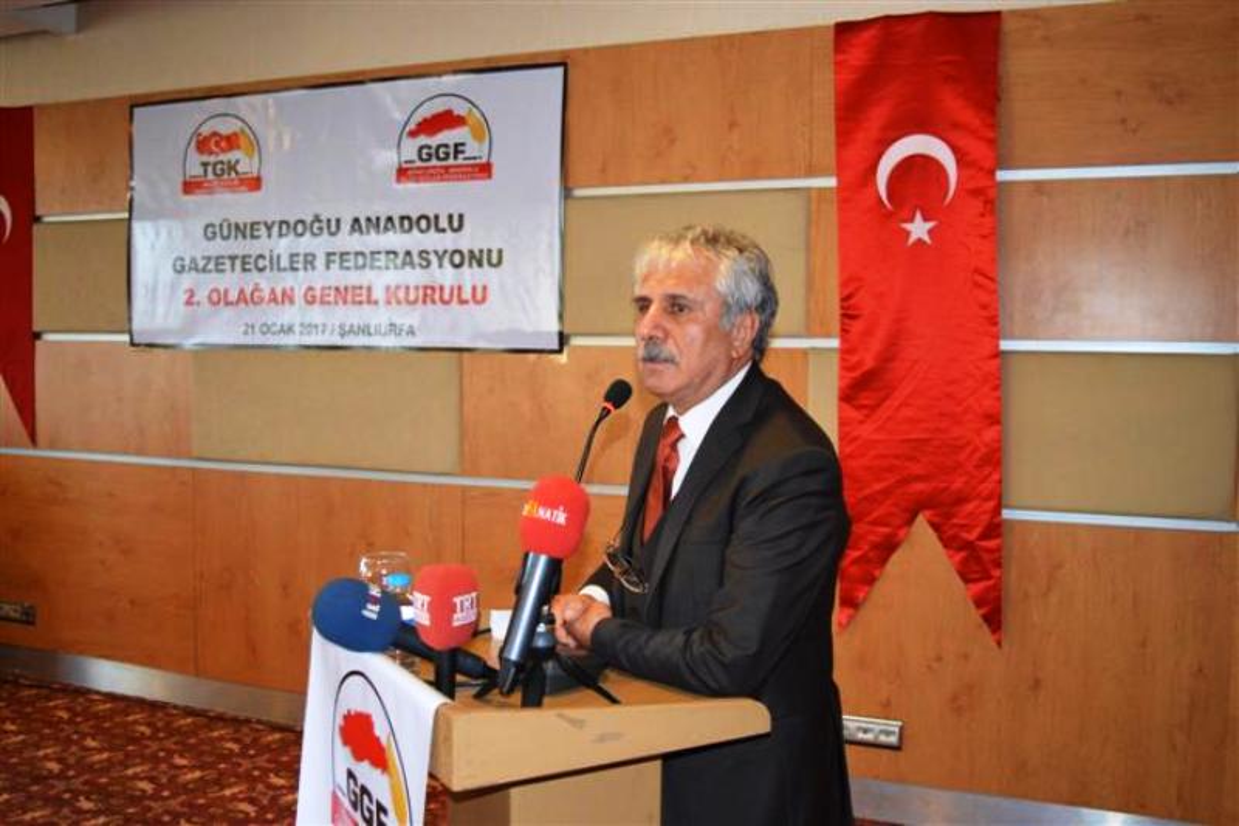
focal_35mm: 34
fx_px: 1187
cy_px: 413
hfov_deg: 55.1
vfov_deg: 38.3
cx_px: 620
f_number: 3.8
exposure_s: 1/60
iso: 1800
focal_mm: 23
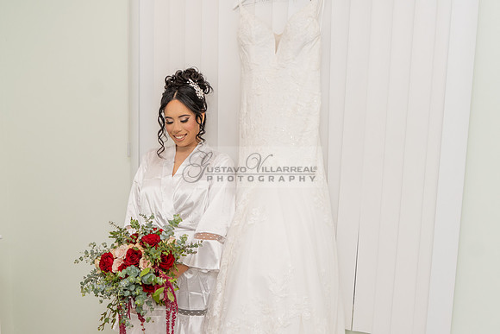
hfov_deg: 48.1
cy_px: 222
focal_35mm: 40
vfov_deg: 33.0
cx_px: 215
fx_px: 559
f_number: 4.5
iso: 500
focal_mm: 24
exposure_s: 1/160
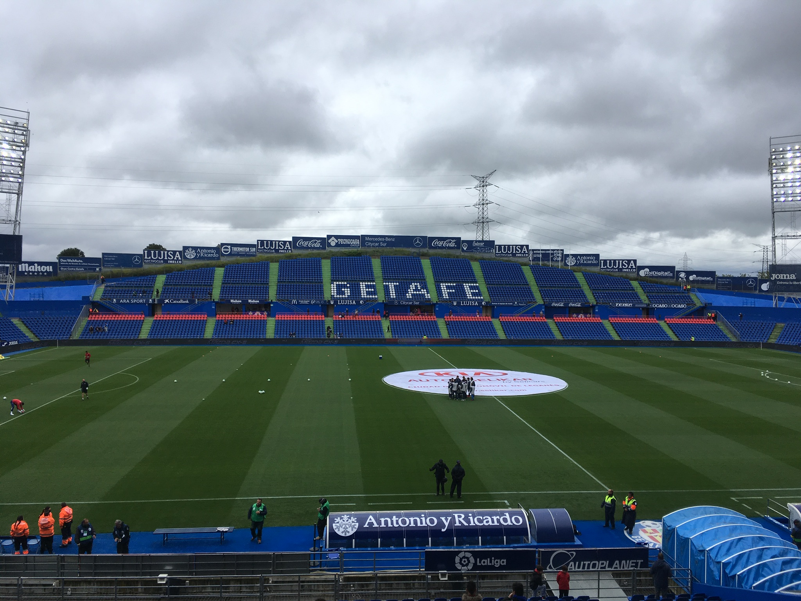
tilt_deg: -0.8
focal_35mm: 29
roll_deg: -0.6
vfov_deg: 48.2
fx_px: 671
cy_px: 300
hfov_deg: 61.7
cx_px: 400
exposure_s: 1/1350
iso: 25
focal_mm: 4.15
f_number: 2.2
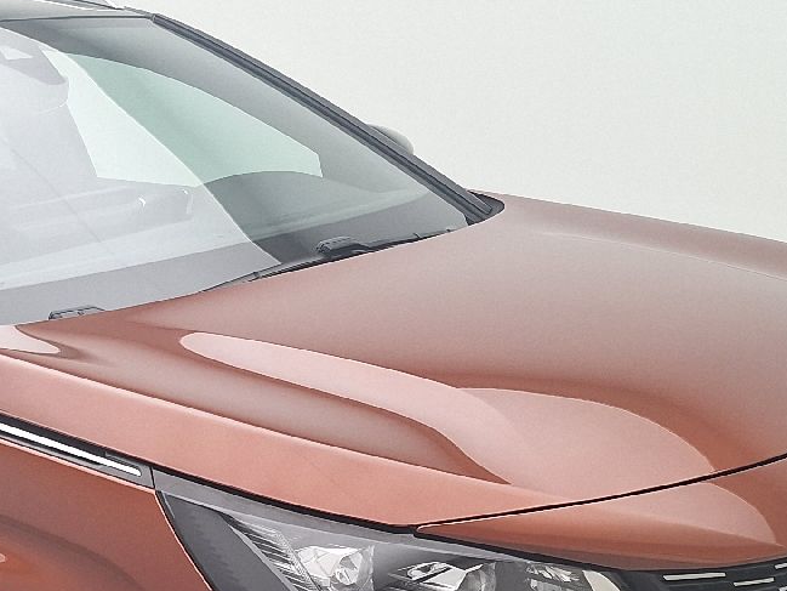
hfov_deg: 27.4
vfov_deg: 20.5
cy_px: 660
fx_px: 1546
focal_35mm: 68
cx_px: 58
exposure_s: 1/100
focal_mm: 5.54
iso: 64
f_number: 1.8
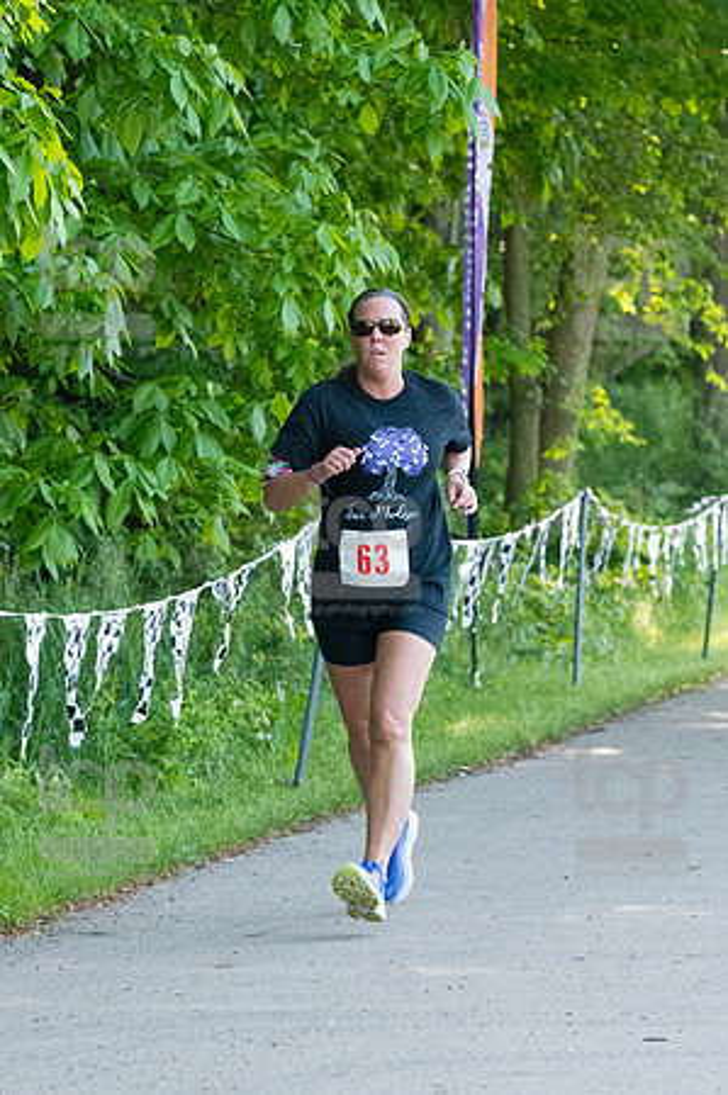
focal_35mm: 202
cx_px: 364
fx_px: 6141
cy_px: 548
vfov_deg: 10.2
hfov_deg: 6.8
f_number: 5.6
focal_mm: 135
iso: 4000
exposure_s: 1/1600
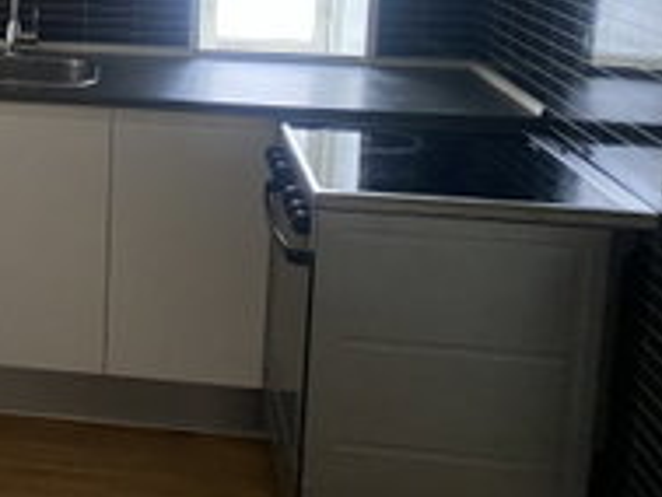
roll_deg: -2.0
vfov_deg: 25.5
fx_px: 1052
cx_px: -11
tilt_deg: -6.8
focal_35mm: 55
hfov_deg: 32.0
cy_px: 18
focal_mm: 4.25
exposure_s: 1/37
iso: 640
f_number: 1.8
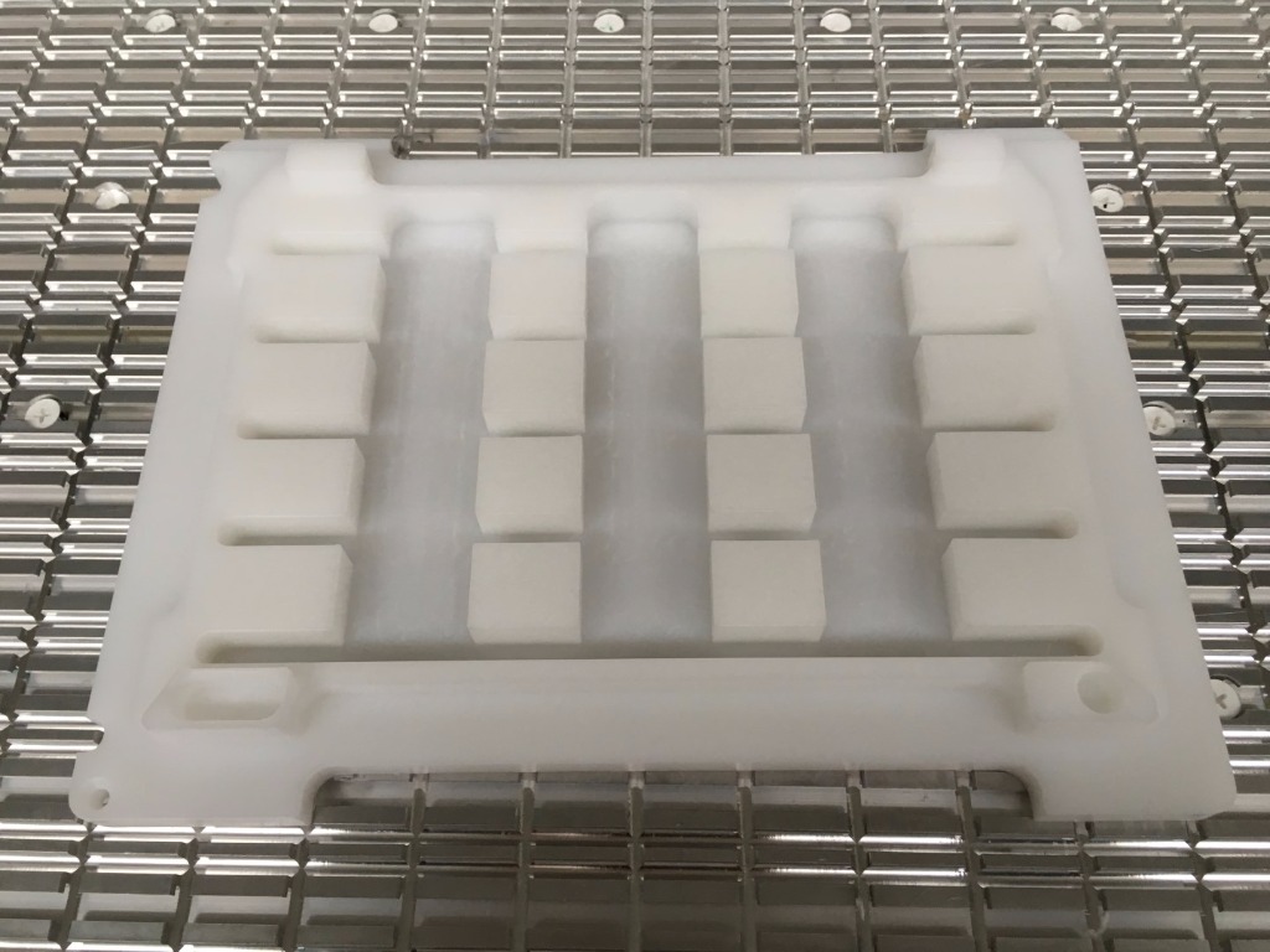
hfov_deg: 61.7
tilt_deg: -63.3
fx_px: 1064
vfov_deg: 48.2
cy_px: 476
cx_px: 635
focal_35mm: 29
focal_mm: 4.15
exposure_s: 1/33
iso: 100
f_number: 2.2
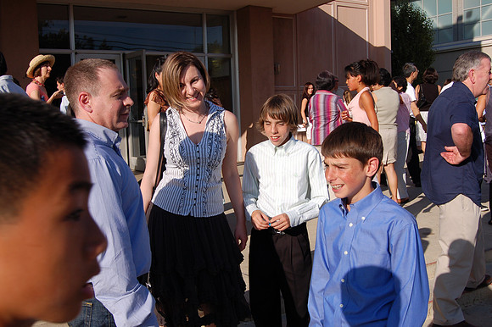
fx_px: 615
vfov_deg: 29.8
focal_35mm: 45
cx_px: 246
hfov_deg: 43.6
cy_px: 164
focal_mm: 30
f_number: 10
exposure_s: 1/320
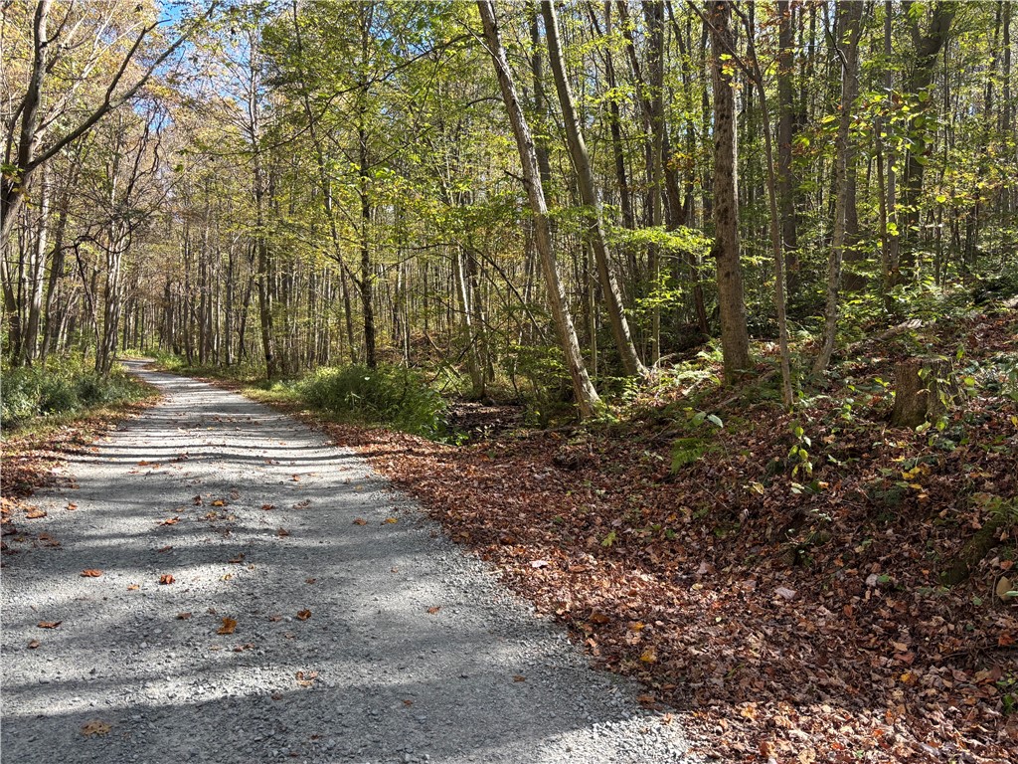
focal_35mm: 26
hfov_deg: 67.3
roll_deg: -1.4
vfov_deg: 53.1
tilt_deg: -0.7
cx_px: 509
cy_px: 382
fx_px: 765
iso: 40
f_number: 1.6
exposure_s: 1/206
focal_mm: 5.96
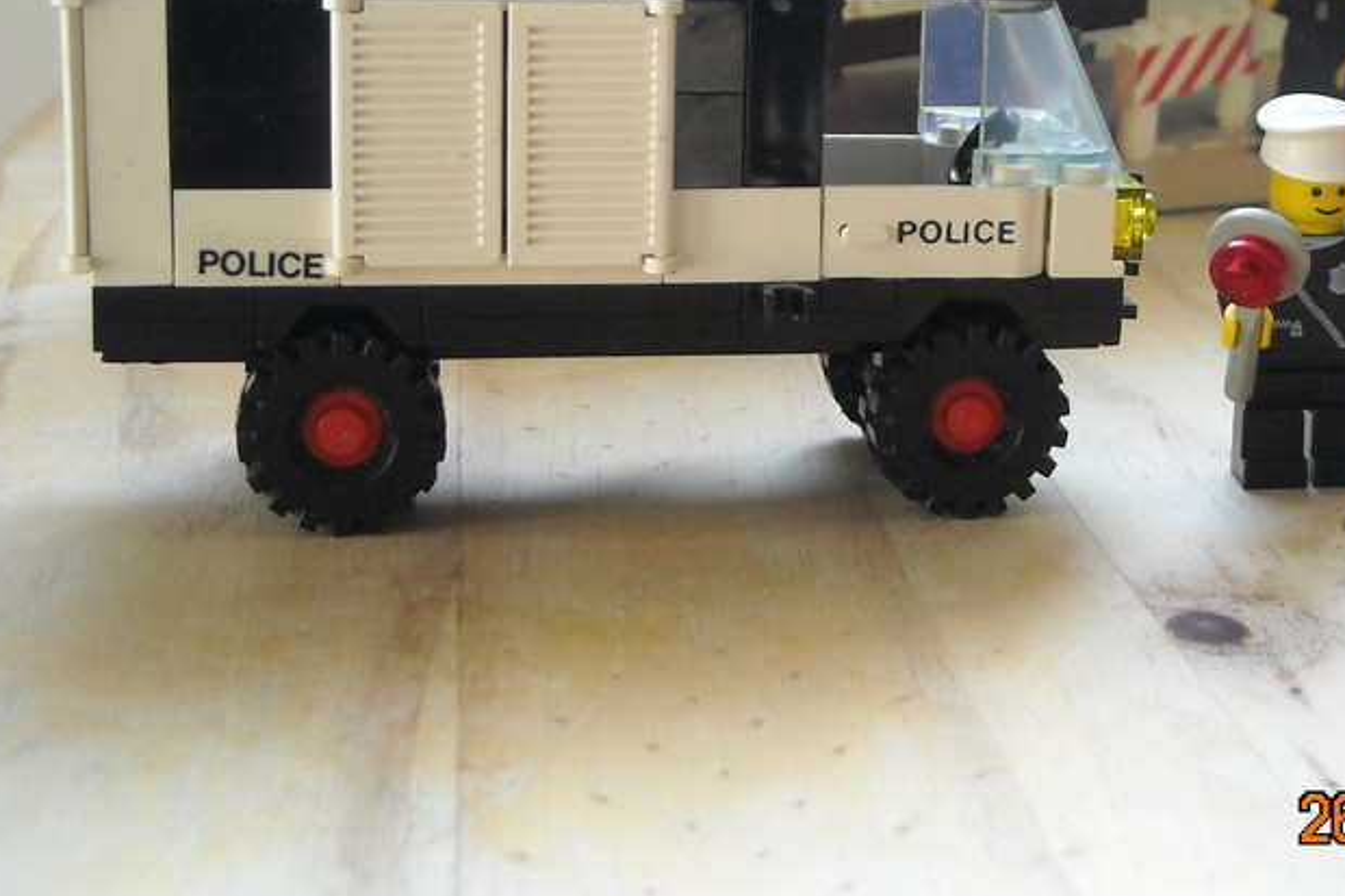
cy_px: 240
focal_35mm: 74
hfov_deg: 27.1
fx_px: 2764
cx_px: 924
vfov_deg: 18.3
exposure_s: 1/209
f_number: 3.2
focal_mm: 7.92
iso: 308
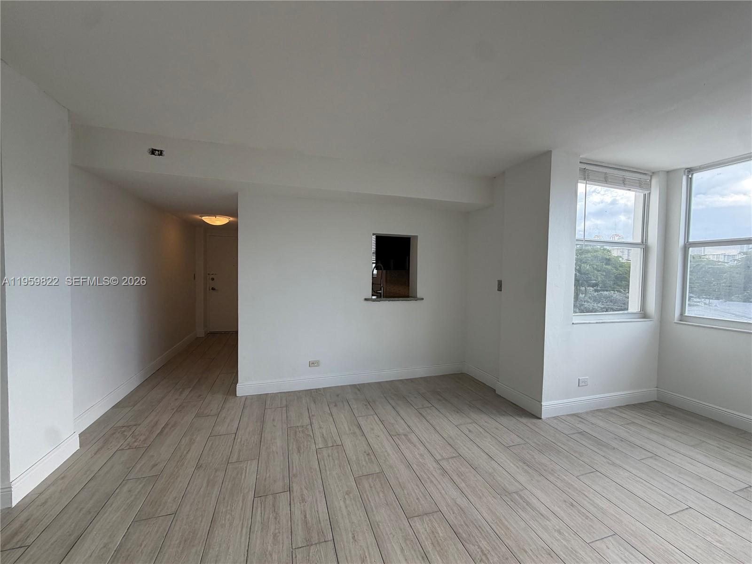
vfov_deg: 85.7
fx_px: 304
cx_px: 376
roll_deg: -0.8
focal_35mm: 14
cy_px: 282
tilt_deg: -2.0
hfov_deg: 102.1
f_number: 2.2
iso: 50
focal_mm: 2.22
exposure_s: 1/185
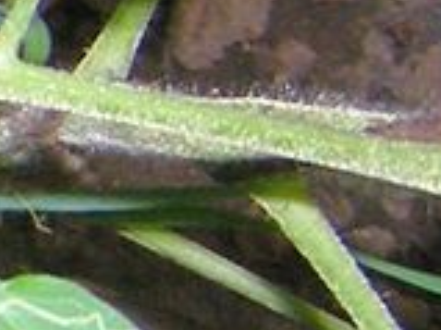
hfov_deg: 8.0
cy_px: 67
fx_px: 2953
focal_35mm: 232
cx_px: -549
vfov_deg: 6.4
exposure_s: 1/60.1
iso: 50
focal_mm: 4.7
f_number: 2.6
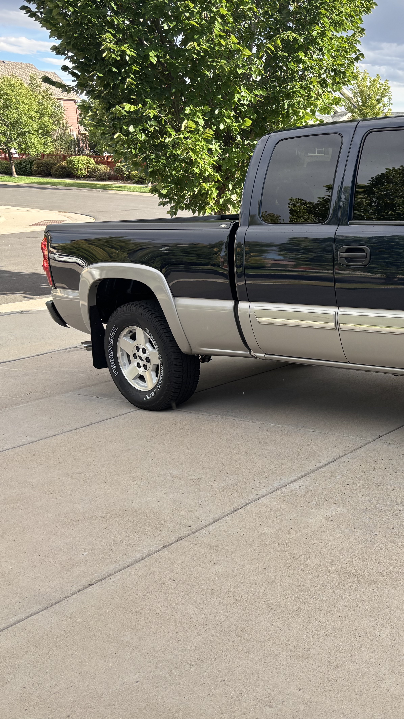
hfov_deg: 27.8
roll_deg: -0.4
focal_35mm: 38
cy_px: 361
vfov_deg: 52.8
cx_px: 471
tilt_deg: -14.9
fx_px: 724
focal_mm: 5.96
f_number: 1.6
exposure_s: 1/781
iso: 50
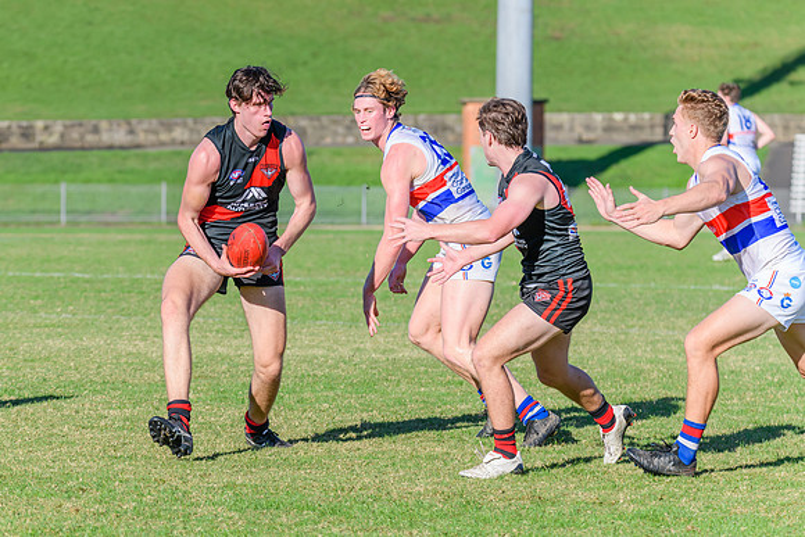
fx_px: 5716
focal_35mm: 256
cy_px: 246
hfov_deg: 8.1
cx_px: 321
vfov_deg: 5.4
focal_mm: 210
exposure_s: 1/2000
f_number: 8
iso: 800
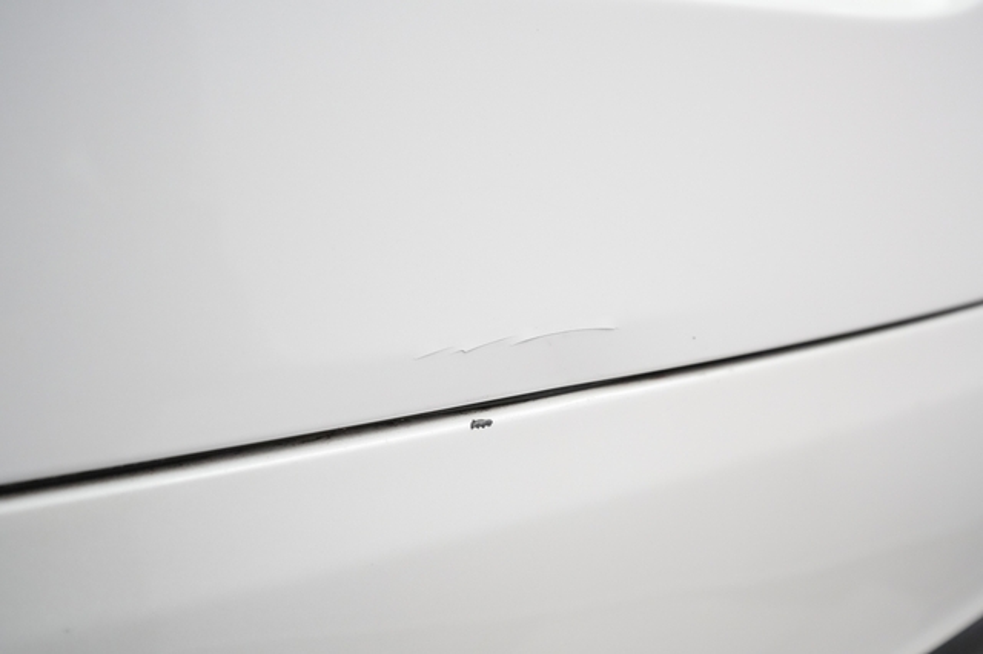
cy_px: 327
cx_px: 492
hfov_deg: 65.5
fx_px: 764
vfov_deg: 46.4
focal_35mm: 28
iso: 6400
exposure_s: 1/400
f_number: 4.5
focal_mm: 28
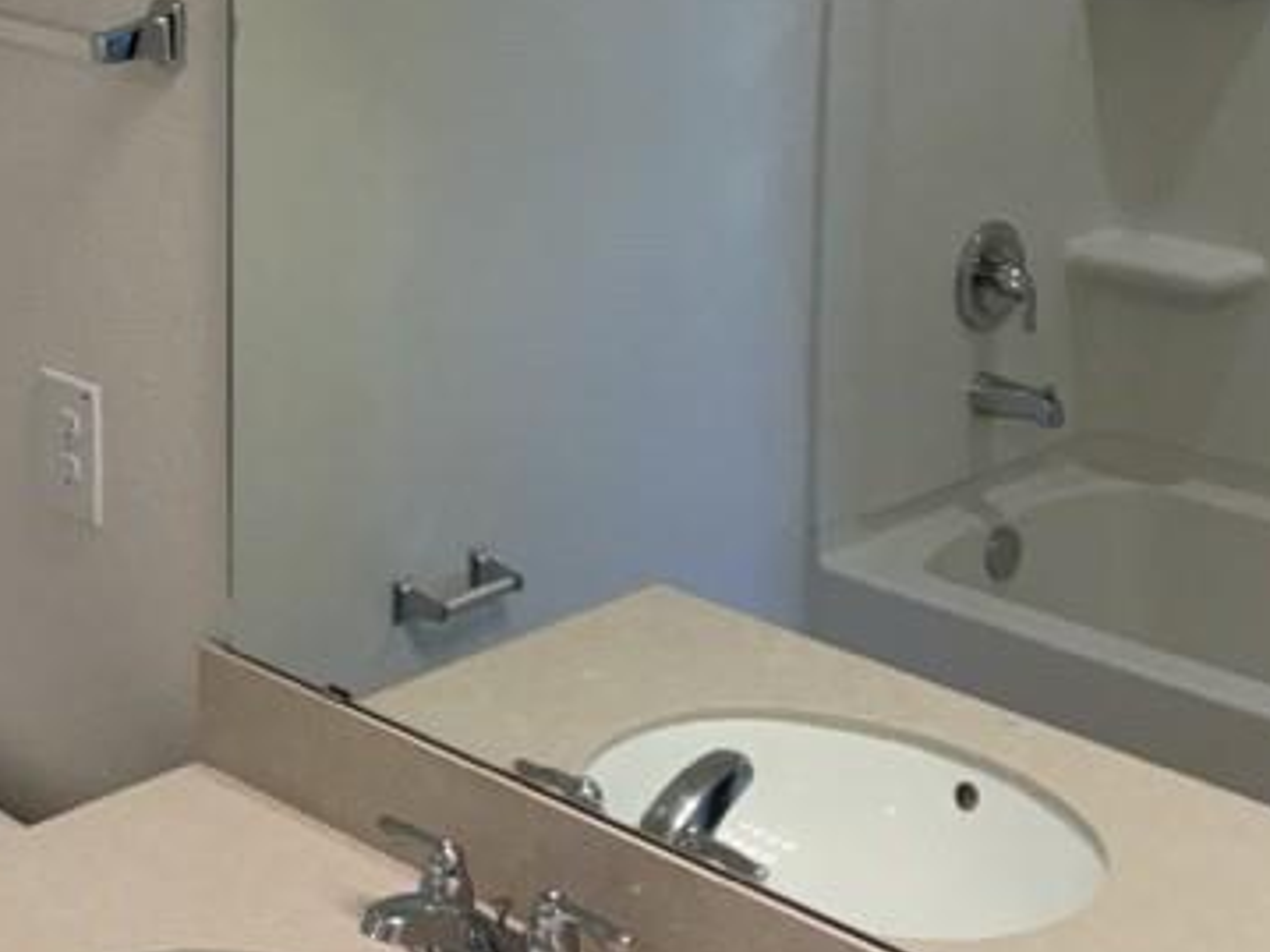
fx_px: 2824
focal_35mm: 77
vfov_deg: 18.7
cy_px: 32
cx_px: 357
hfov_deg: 25.1
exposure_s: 1/120
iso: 64
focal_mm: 3
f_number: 1.8
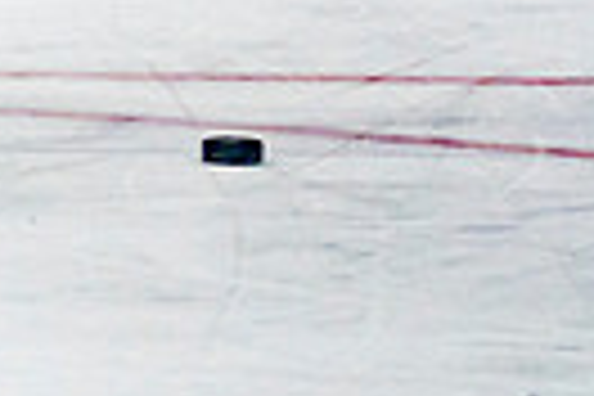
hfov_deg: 2.9
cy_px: -422
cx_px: -879
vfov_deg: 2.0
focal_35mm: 696
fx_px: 11483
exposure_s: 1/640
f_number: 2.8
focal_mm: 90
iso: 640
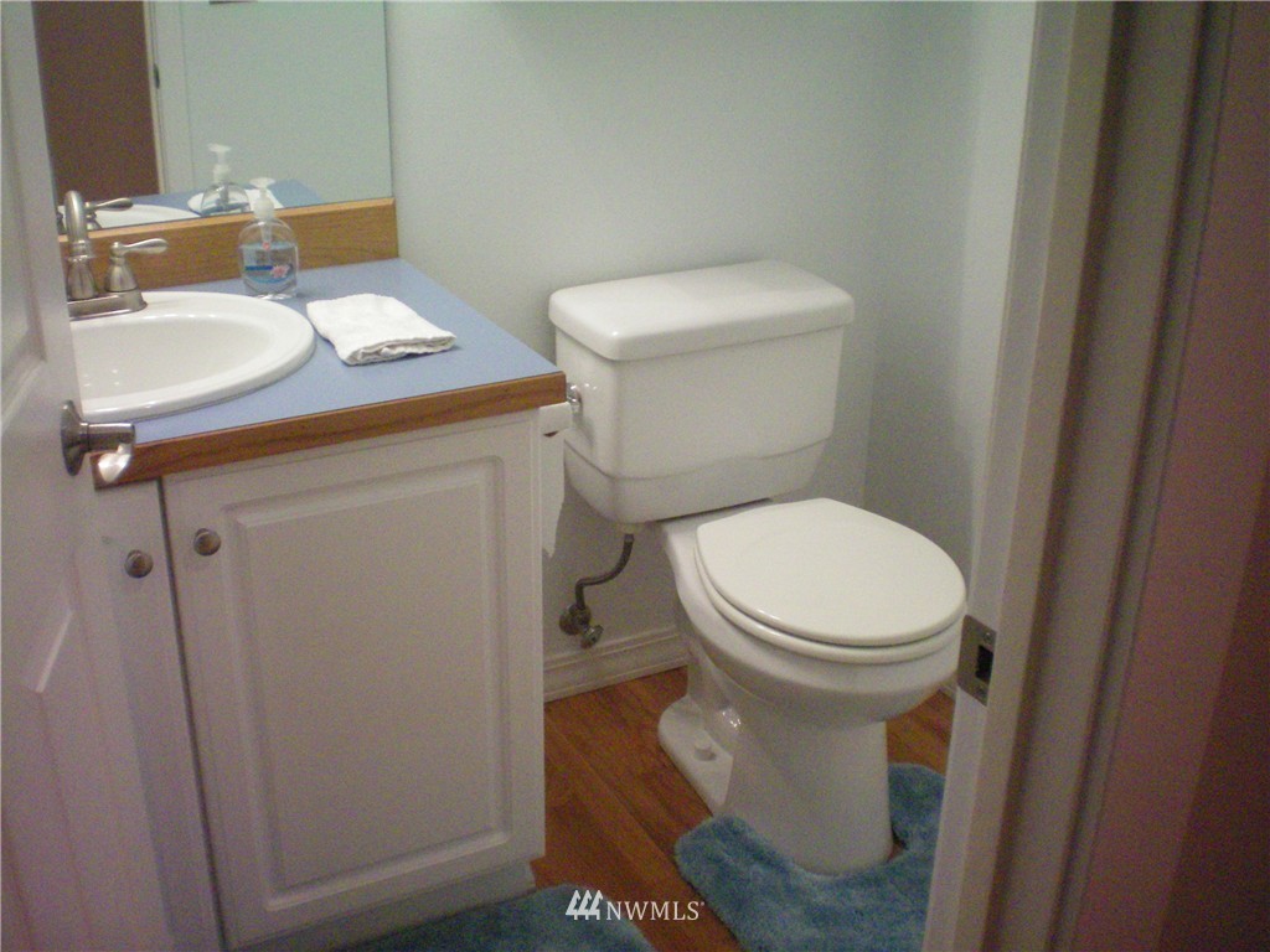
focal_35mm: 38
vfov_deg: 37.7
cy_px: 476
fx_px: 1394
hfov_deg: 49.0
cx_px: 635
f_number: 3.1
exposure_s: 1/50
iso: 400
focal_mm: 6.3
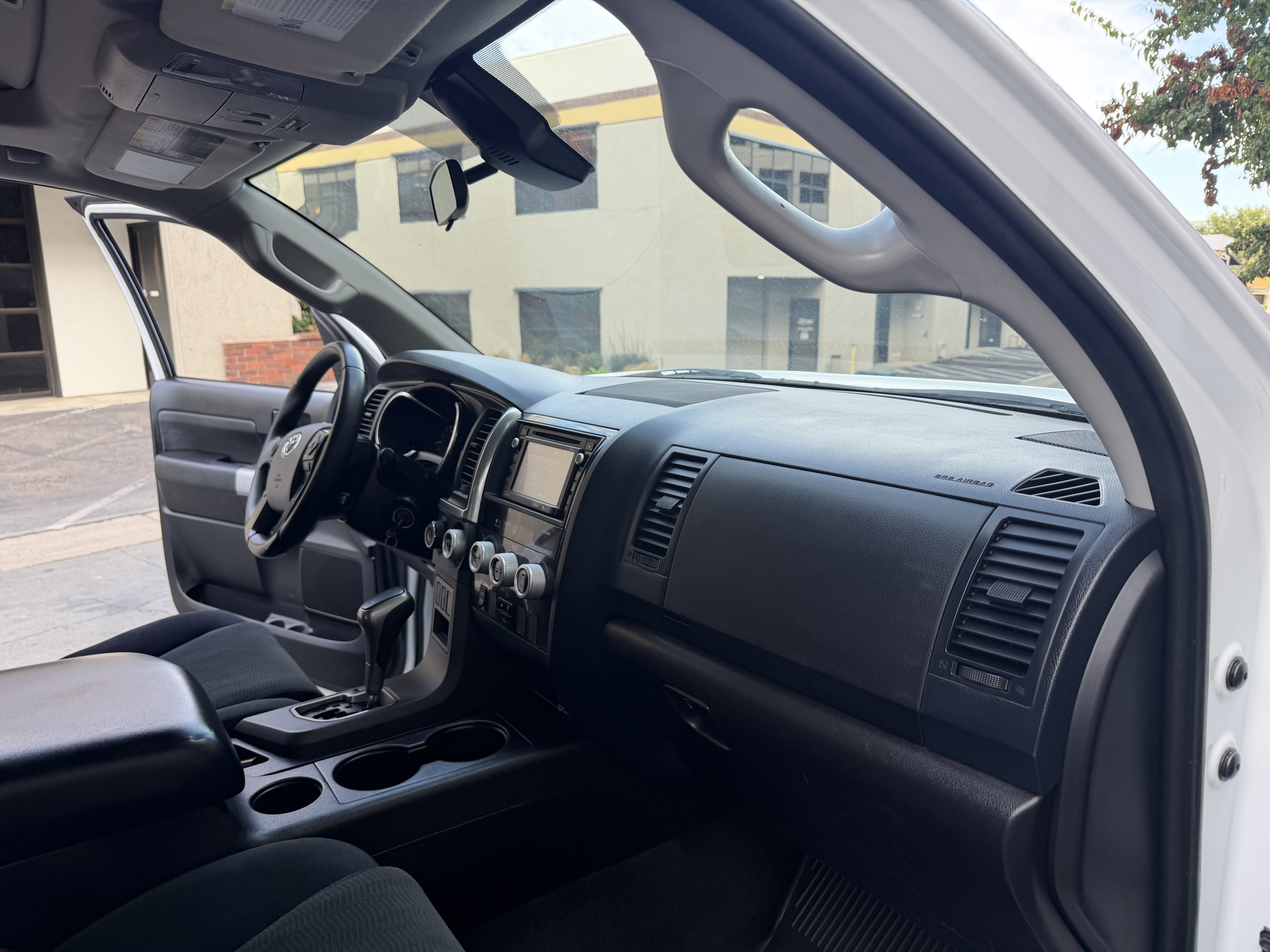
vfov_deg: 56.8
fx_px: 881
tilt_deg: -11.0
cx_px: 635
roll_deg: +0.6
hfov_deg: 71.6
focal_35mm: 24
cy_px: 476
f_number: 1.78
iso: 64
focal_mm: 6.76
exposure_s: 1/176
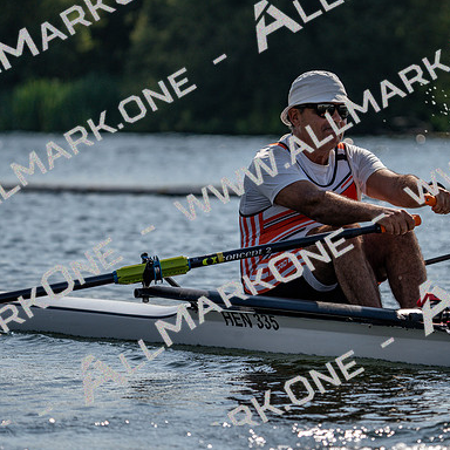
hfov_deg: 5.9
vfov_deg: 5.9
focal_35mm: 298
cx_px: 319
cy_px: 224
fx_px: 4383
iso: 100
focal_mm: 232
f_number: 5.6
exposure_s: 1/1600
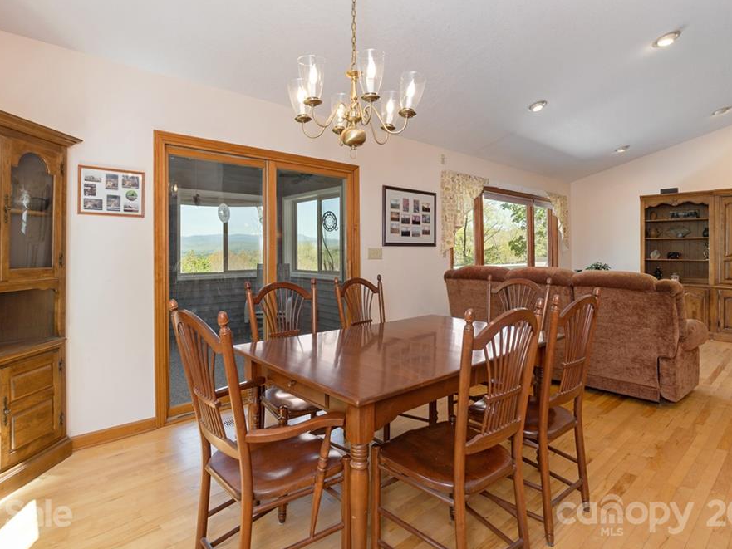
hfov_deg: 84.7
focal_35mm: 19
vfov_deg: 68.7
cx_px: 364
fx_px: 402
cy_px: 268
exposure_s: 1/40
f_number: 9
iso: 320
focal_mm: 17
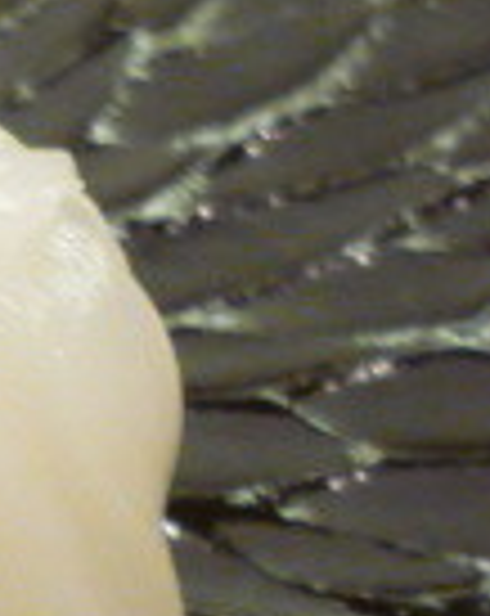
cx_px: -333
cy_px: 481
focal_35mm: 151
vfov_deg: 12.7
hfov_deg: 9.8
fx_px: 2746
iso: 400
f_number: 2.8
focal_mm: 5.5
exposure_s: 1/30
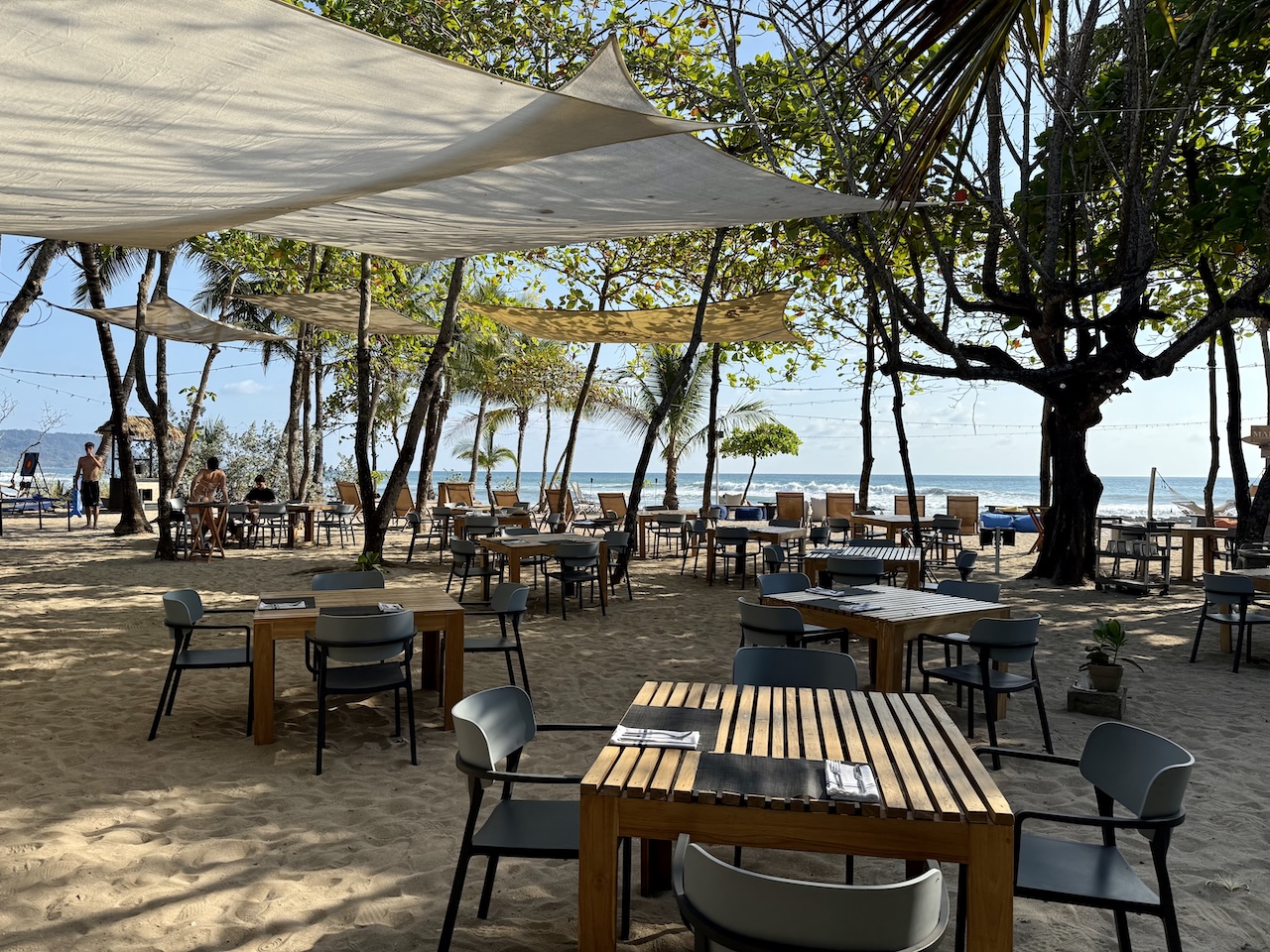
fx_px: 881
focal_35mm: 24
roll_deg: -0.5
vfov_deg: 56.8
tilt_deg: -0.2
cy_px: 476
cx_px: 635
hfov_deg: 71.6
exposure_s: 1/4673
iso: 100
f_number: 1.78
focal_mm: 6.76
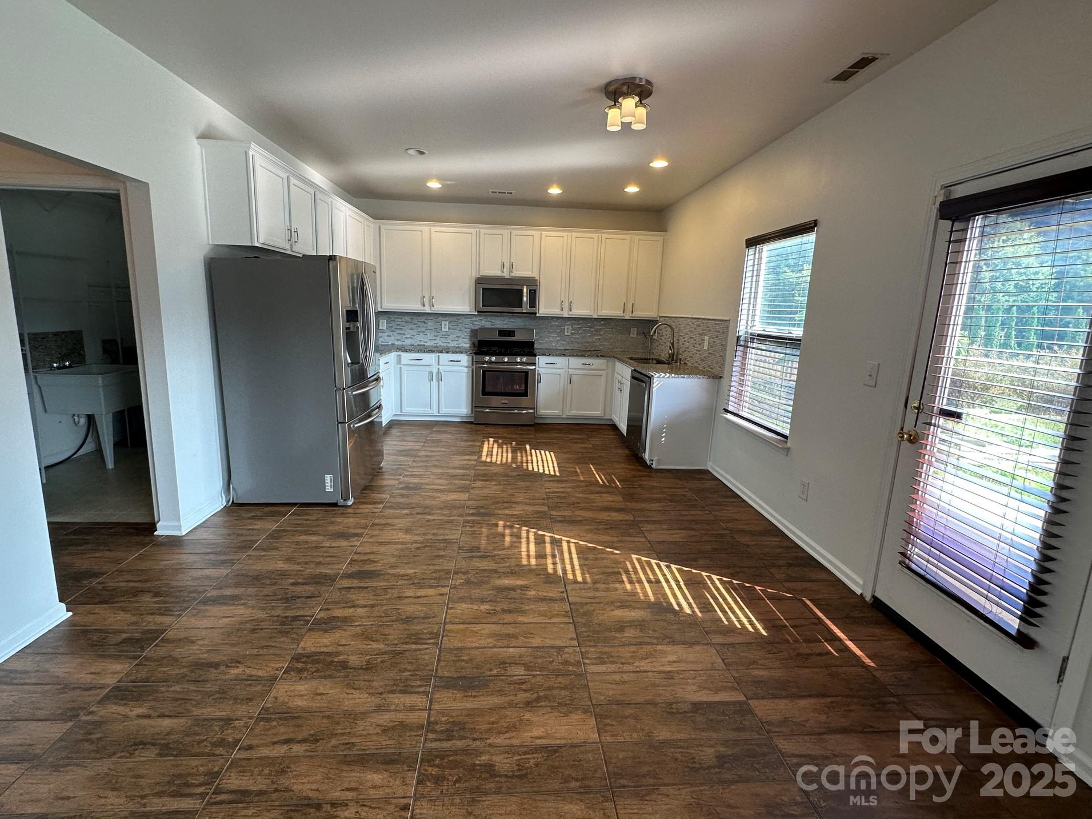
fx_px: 473
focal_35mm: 15
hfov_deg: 98.1
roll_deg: -1.9
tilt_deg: -9.8
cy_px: 389
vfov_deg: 81.7
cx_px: 534
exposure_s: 1/120
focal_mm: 2.22
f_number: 2.2
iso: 125
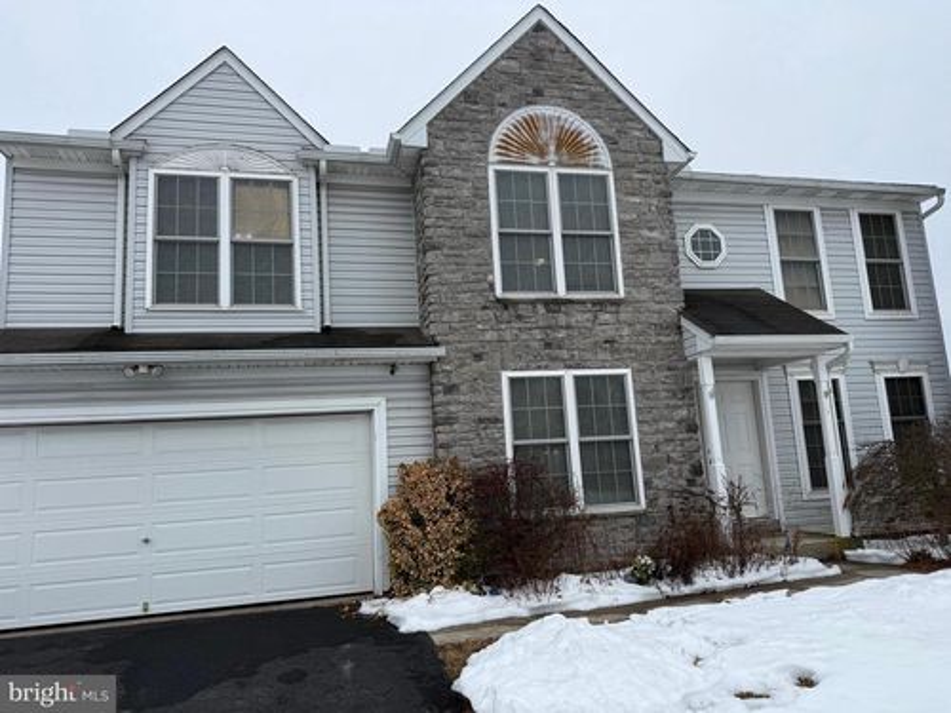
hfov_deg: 71.6
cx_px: 476
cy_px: 356
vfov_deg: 56.8
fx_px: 659
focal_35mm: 24
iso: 80
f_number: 1.78
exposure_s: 1/1522
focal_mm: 6.76
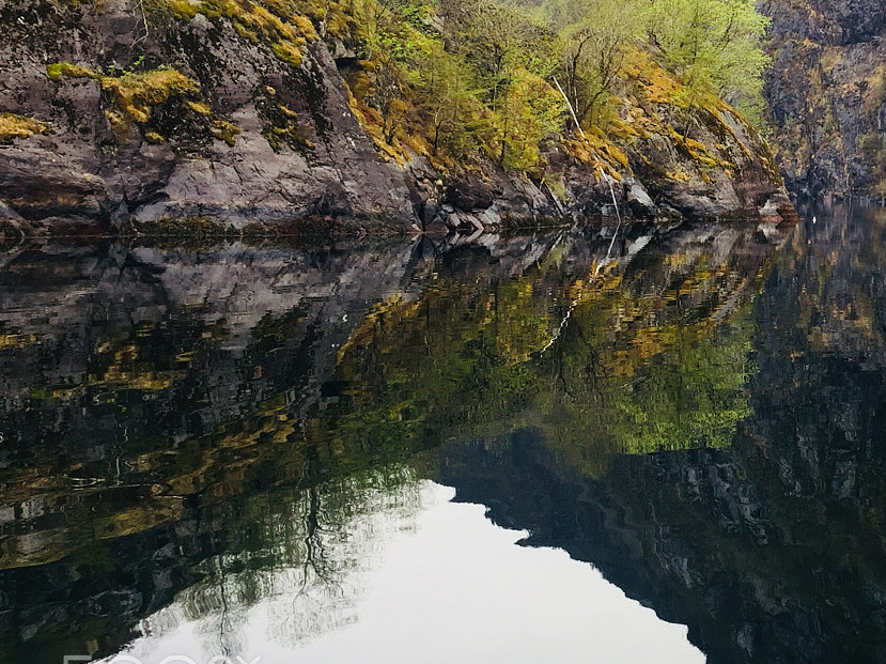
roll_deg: -2.6
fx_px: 1433
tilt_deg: +0.3
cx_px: 851
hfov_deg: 32.1
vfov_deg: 25.8
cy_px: 179
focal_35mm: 56
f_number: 2.2
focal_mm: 4.15
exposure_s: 1/100
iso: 40
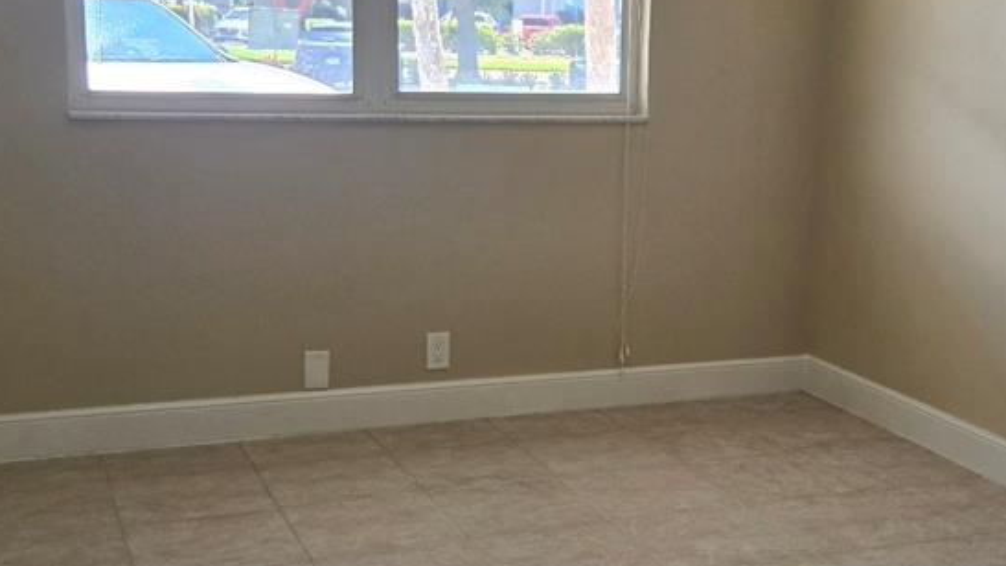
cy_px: 373
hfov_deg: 37.6
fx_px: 1467
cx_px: 640
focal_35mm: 55
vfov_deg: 21.8
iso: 50
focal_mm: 5.4
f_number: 1.8
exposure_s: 1/120
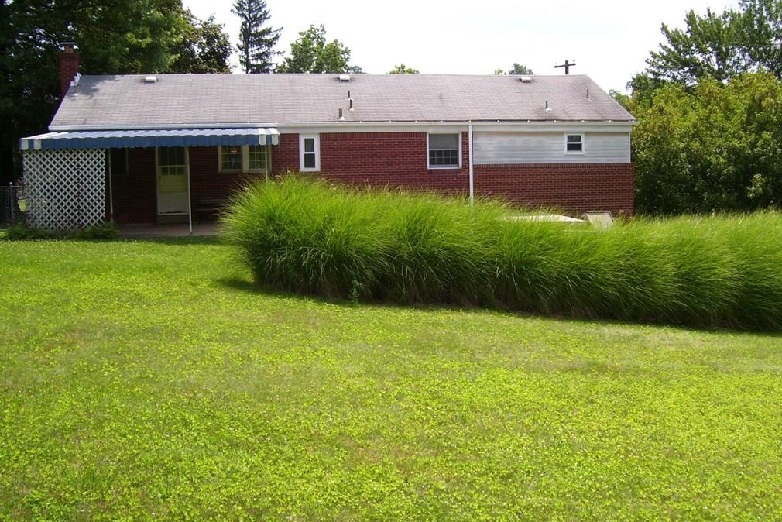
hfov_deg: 49.5
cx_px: 390
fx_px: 847
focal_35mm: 39
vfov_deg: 34.2
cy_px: 237
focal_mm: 6
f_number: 4.8
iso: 80
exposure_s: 1/350
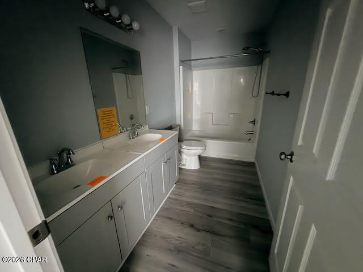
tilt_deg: -15.6
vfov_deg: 85.7
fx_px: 147
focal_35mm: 14
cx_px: 182
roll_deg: +2.8
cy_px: 136
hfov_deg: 102.1
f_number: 2.2
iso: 1600
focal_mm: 2.22
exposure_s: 1/15
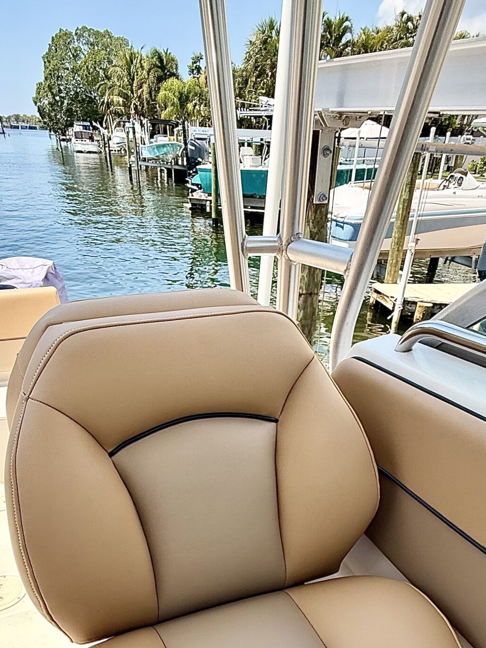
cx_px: 250
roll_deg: -2.5
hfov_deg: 53.1
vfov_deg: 60.4
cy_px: 541
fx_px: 487
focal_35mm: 26
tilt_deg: -38.8
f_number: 2.2
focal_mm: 2.22
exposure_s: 1/751
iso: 64
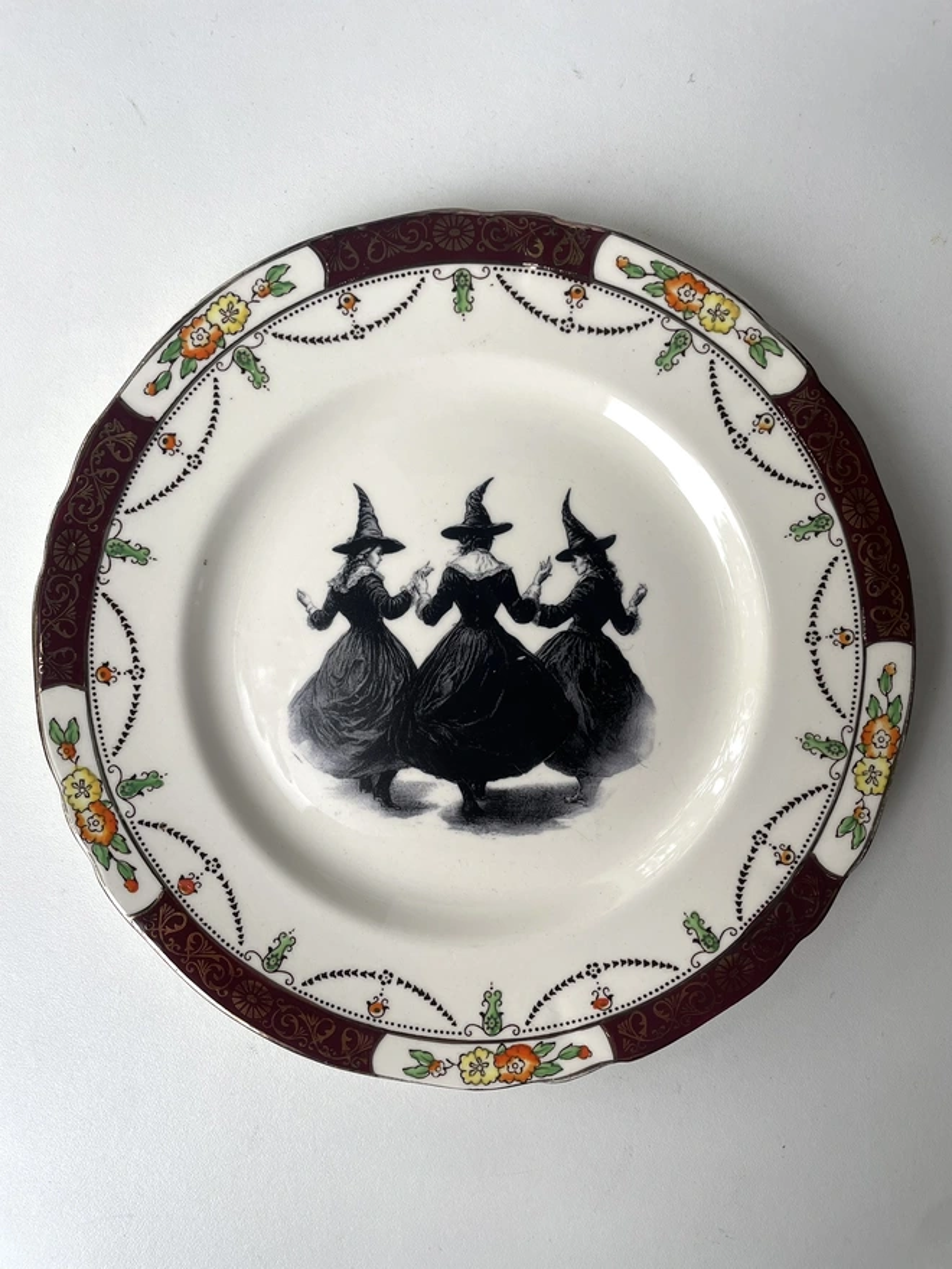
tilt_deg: -88.1
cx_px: 476
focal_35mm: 26
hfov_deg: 53.1
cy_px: 634
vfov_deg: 67.3
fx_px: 953
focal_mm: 4.2
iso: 32
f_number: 1.6
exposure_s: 1/192
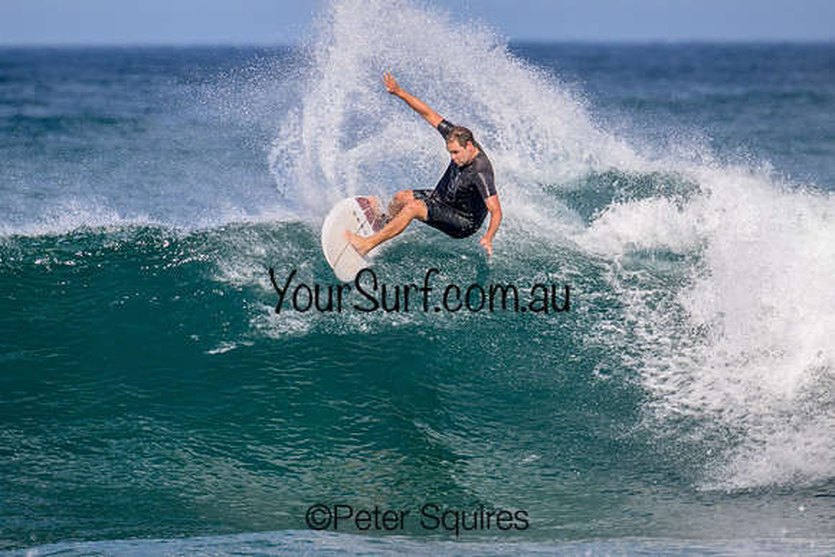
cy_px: 304
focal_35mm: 786
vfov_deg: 1.7
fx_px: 18240
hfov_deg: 2.6
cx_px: 426
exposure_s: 1/2000
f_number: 11
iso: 900
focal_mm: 690
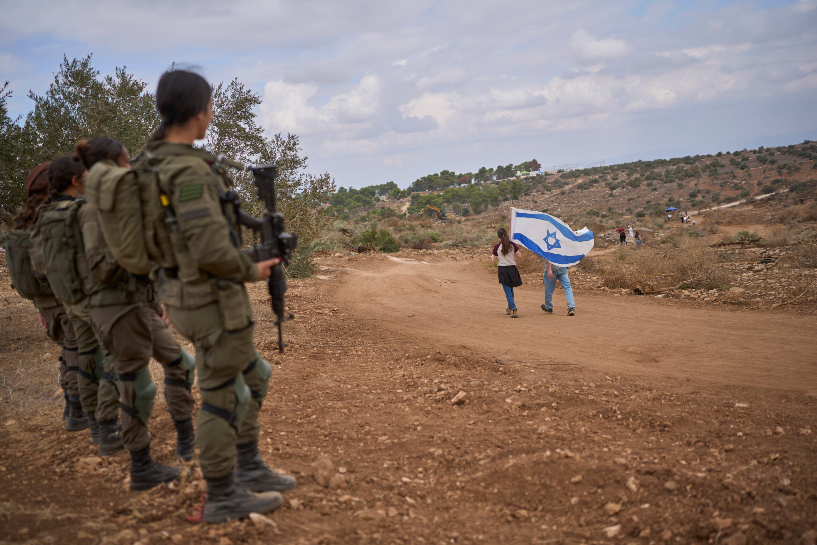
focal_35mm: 35
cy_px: 272
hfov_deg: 54.4
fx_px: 794
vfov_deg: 37.9
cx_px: 408
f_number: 2
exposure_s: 1/3200
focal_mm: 35
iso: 100
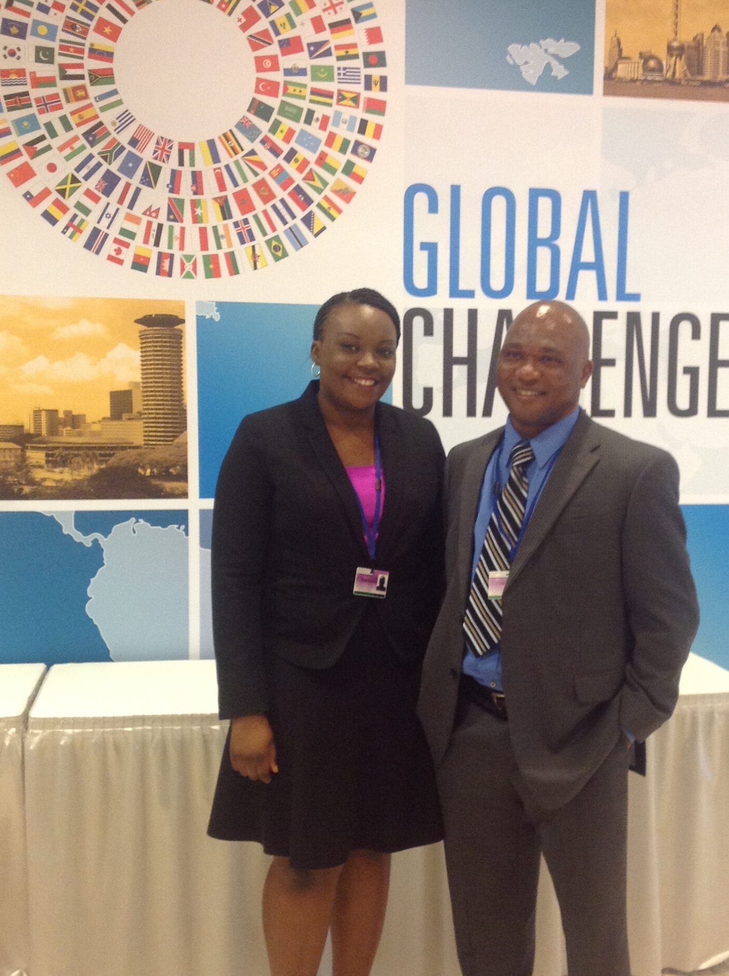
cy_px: 526
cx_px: 448
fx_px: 1352
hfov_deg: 30.1
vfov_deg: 39.7
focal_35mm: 48
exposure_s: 1/15
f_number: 2.4
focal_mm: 4.28
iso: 125
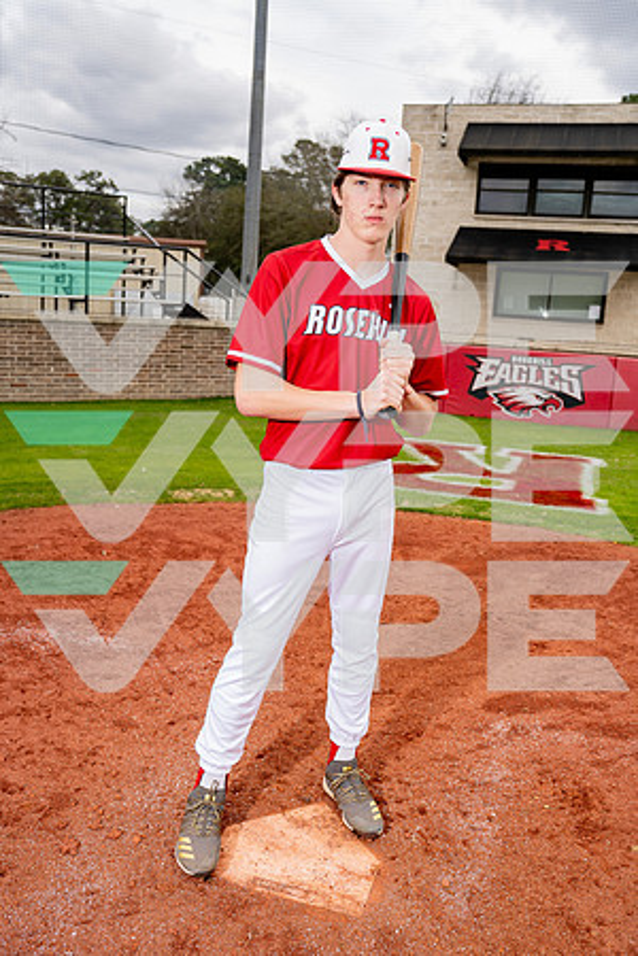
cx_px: 319
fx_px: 824
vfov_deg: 60.3
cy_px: 478
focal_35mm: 31
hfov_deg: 42.3
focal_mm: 31
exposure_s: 1/250
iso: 100
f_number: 4
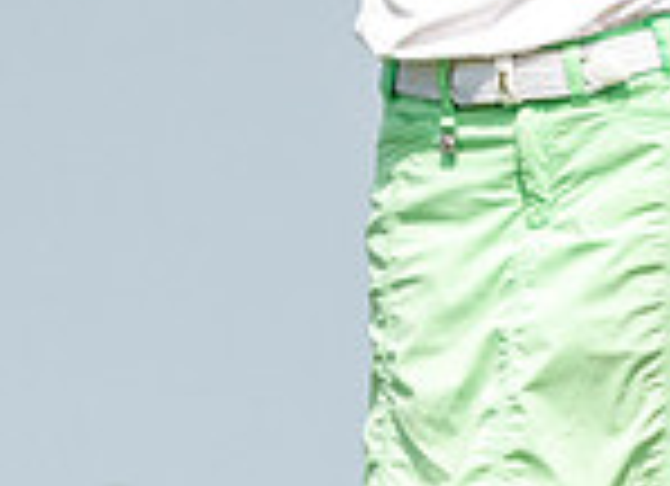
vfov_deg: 1.1
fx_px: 25607
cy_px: -533
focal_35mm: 1339
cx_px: 109
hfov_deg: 1.5
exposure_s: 1/2500
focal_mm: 200
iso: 500
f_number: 7.1
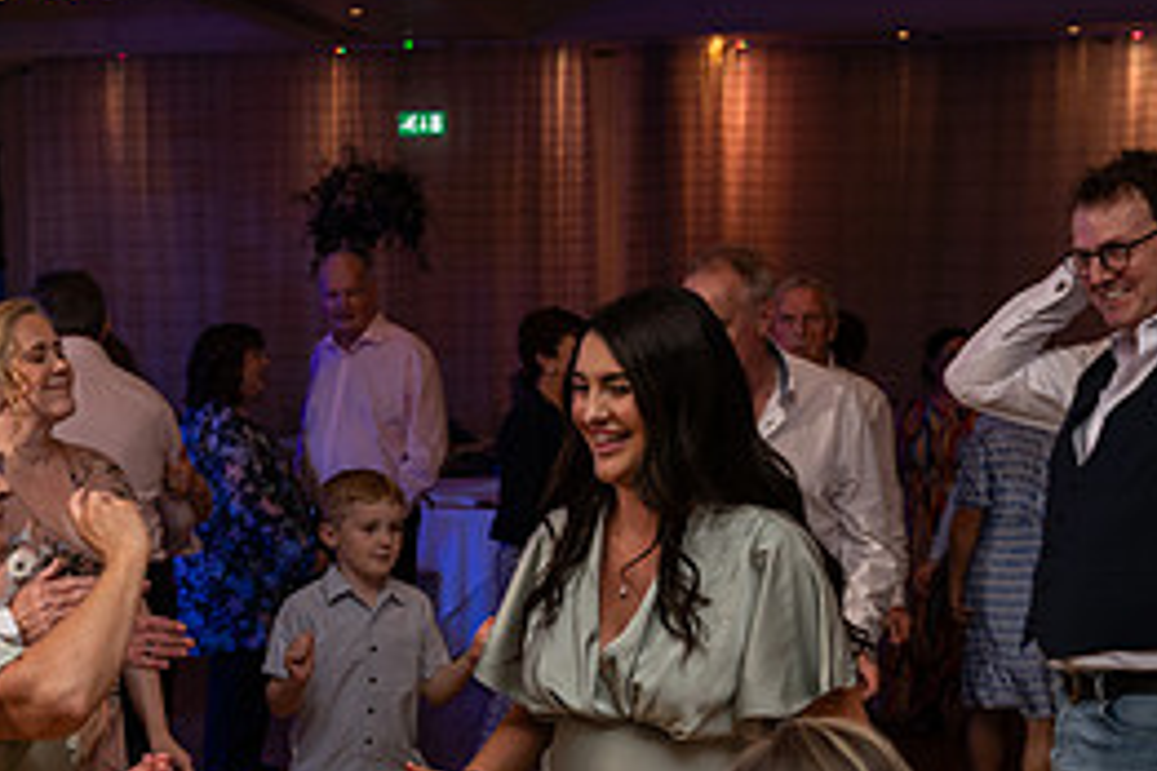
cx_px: 457
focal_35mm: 69
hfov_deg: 29.2
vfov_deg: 19.3
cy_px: 720
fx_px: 2217
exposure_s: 1/160
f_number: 3.5
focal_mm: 31
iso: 500
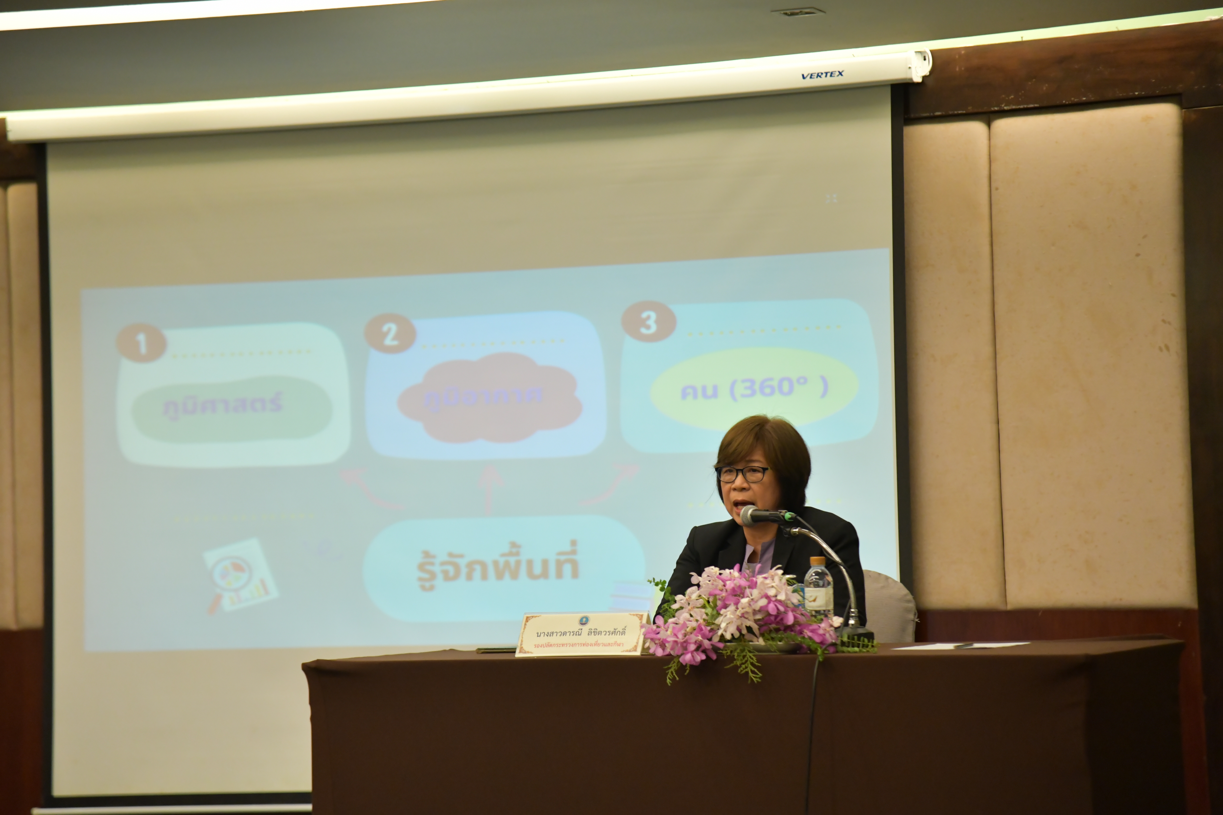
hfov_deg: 18.3
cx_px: 612
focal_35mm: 112
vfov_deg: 12.2
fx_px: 3805
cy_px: 408
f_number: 4
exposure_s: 1/125
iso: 2500
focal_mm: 112
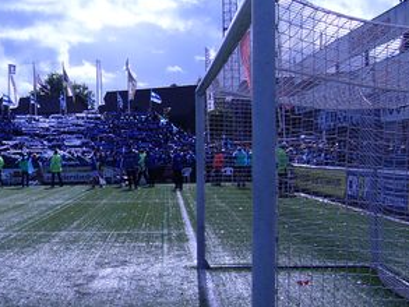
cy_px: 161
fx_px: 804
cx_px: 45
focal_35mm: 68
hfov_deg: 27.6
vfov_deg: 21.6
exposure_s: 1/320
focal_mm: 5.8
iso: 50
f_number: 8
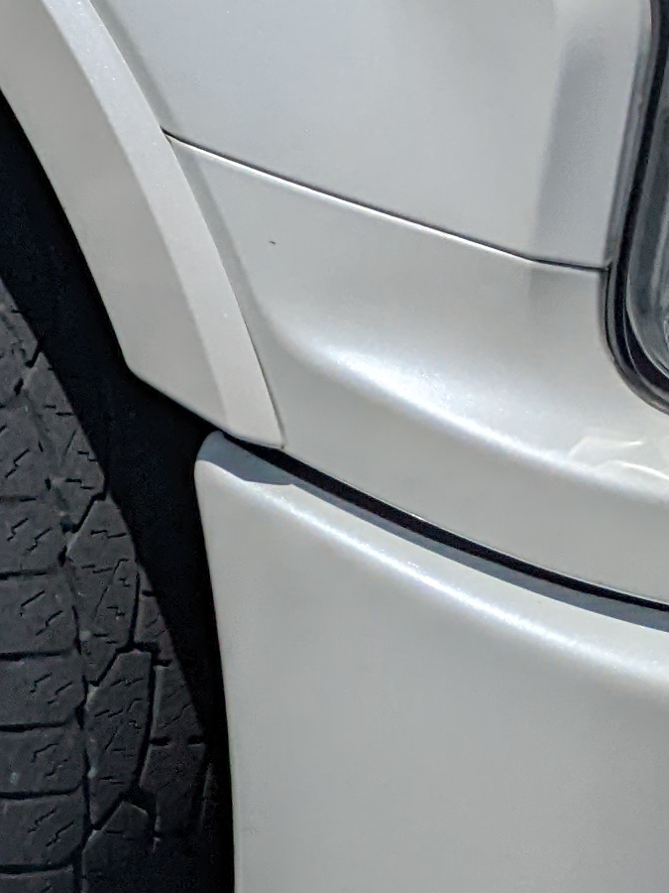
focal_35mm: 121
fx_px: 3118
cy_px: -456
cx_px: -735
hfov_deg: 11.0
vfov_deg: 15.1
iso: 100
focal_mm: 4.38
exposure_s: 1/23256
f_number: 1.73
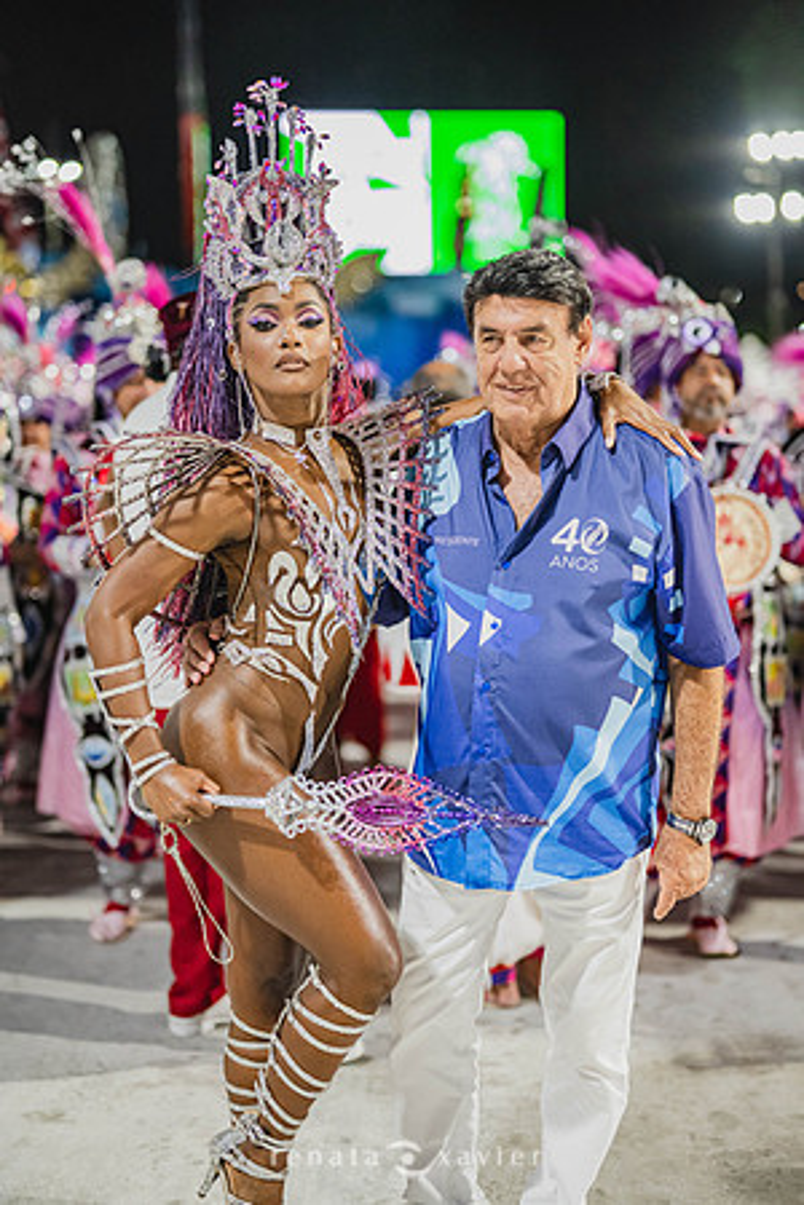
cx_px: 402
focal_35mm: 50
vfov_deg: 39.6
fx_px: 1675
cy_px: 602
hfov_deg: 27.0
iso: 2000
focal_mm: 50
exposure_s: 1/1000
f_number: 1.2
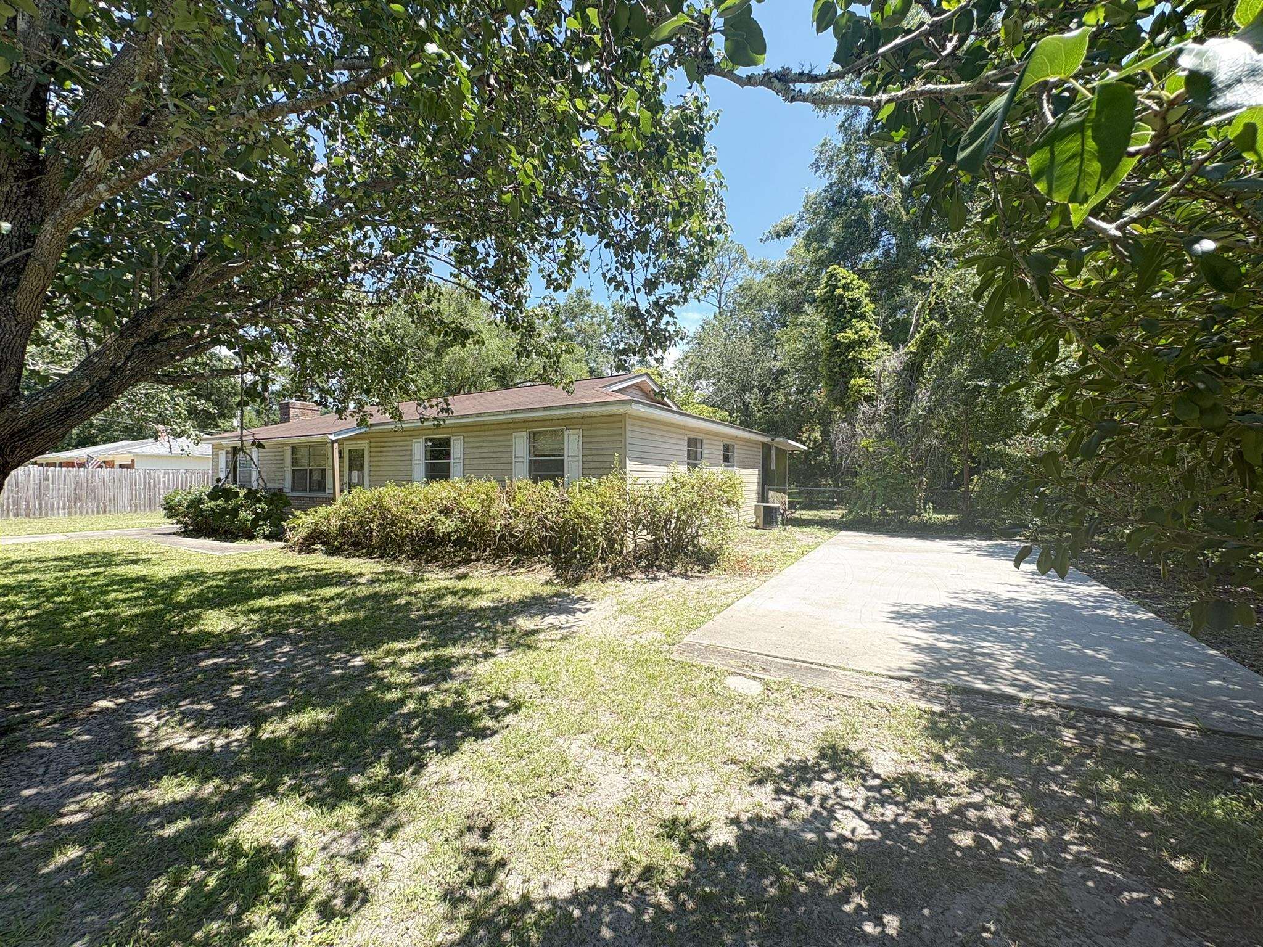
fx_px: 511
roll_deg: +0.1
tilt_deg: +1.5
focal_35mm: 14
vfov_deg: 85.7
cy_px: 474
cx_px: 632
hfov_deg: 102.1
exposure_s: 1/108
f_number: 2.2
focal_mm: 2.22
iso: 40
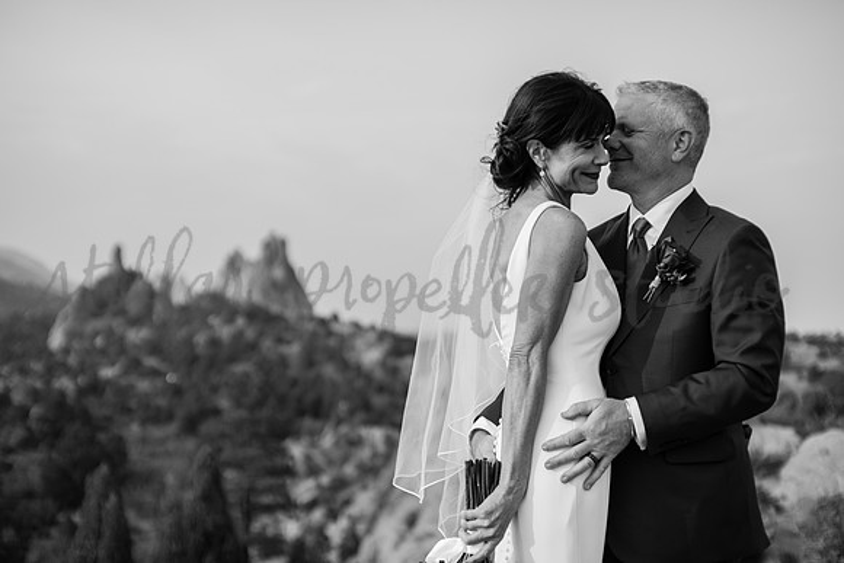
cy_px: 282
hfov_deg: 39.6
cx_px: 422
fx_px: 1172
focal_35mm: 50
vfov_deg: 27.0
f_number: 2.2
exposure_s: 1/1250
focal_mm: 50
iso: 125
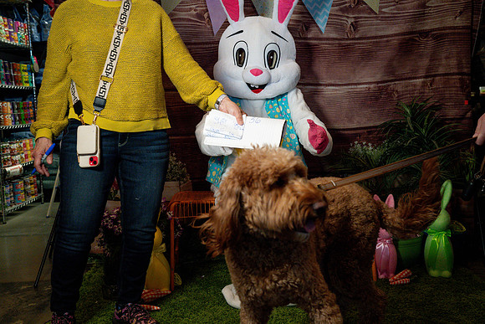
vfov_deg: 31.9
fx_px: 566
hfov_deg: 46.4
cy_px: 162
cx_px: 242
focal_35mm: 42
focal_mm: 42
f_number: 4.5
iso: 8000
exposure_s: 1/500
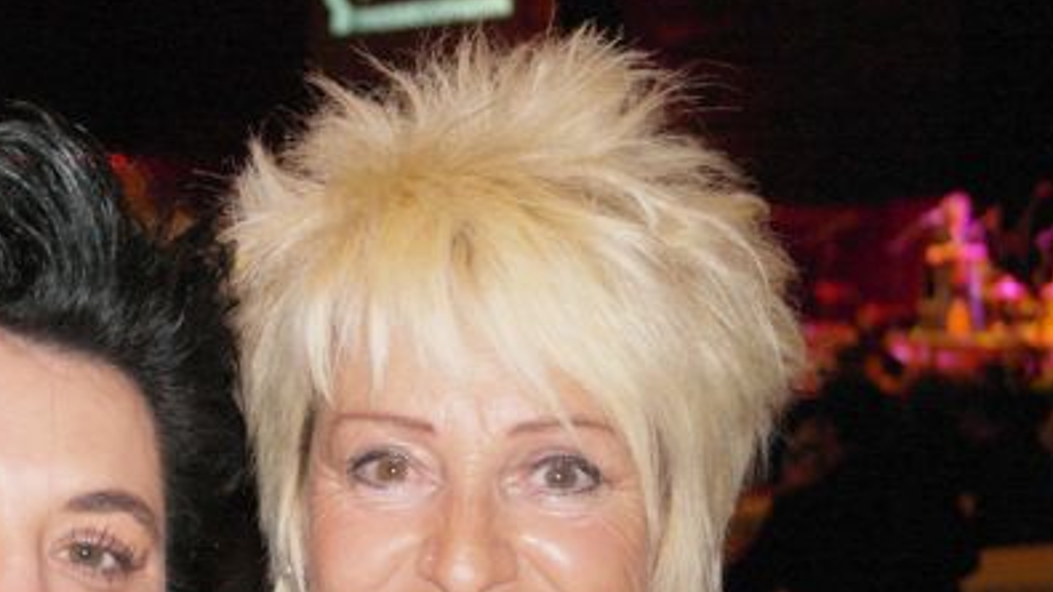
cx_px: 171
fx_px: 2540
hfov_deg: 23.0
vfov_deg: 13.1
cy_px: 564
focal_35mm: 91
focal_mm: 32
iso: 1600
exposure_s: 1/60
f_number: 4.5
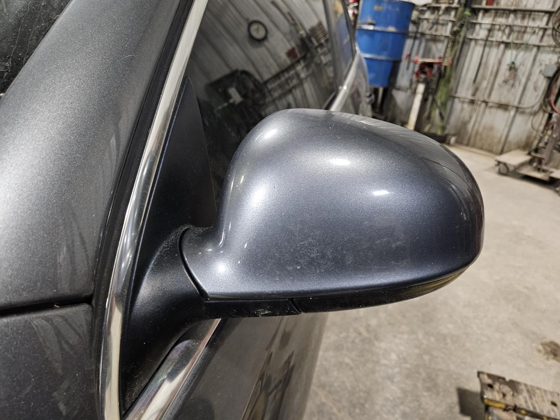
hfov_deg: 73.9
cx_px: 280
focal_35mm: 23
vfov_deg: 58.9
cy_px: 210
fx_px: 372
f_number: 1.8
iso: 640
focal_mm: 5.4
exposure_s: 1/30
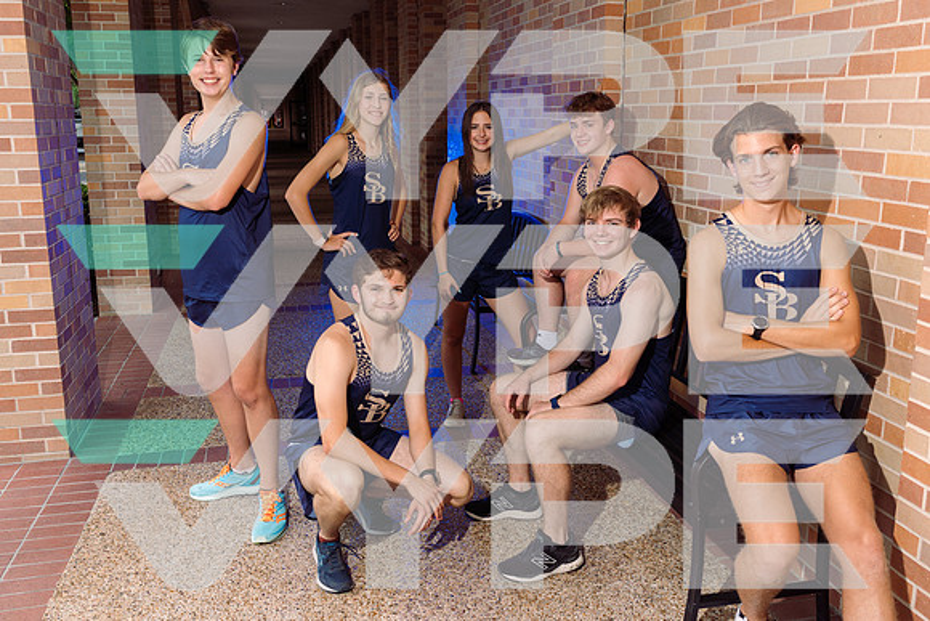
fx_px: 904
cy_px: 310
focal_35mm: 35
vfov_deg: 37.9
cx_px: 465
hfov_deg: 54.4
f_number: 7.1
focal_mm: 35
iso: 250
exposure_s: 1/250
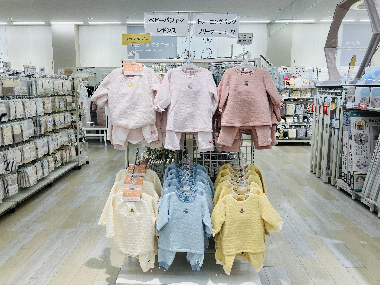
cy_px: 142
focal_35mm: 28
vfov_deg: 49.7
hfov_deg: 63.4
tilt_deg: -8.5
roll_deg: -0.2
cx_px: 190
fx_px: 307
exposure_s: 1/100
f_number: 1.8
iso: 40
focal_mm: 3.99
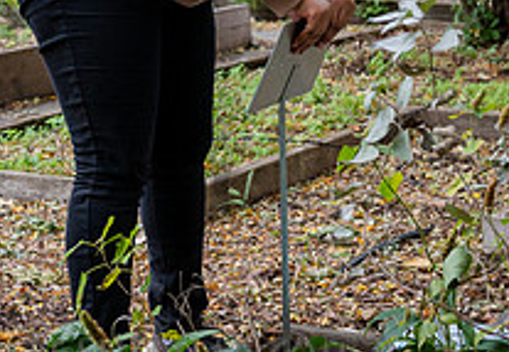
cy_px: -94
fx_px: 1644
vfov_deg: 11.9
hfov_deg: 17.5
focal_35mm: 115
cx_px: 157
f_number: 4.5
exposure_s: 1/320
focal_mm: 38
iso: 2000
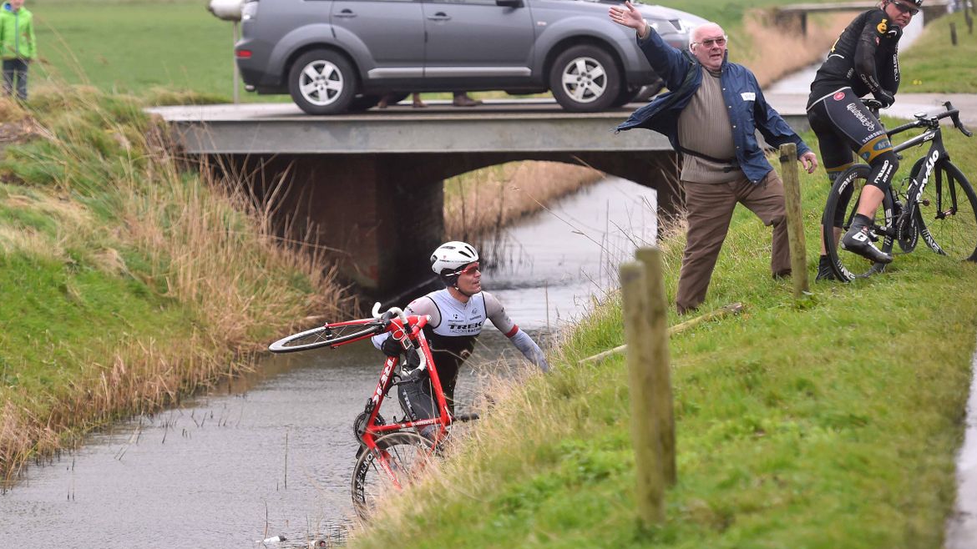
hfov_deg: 14.8
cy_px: 226
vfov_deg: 8.4
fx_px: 3756
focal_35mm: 145
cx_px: 488
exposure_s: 1/1250
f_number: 3.5
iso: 640
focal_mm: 135
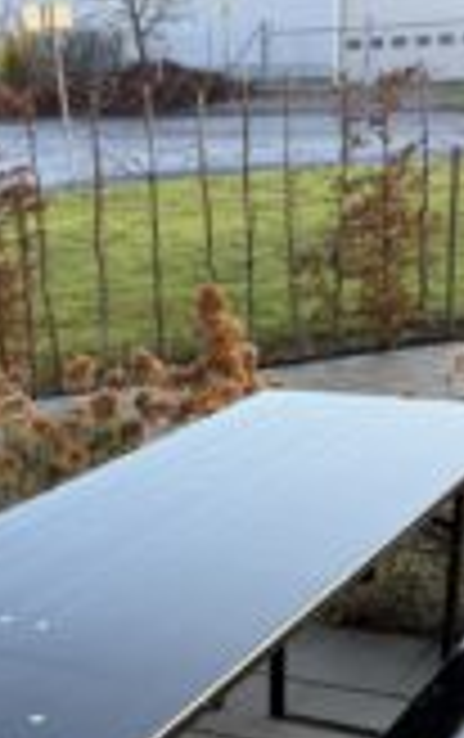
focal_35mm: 62
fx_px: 1250
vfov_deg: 30.4
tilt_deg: -32.9
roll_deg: -0.5
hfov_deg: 20.9
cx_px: 135
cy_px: 752
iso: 100
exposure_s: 1/397
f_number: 1.78
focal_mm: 6.76
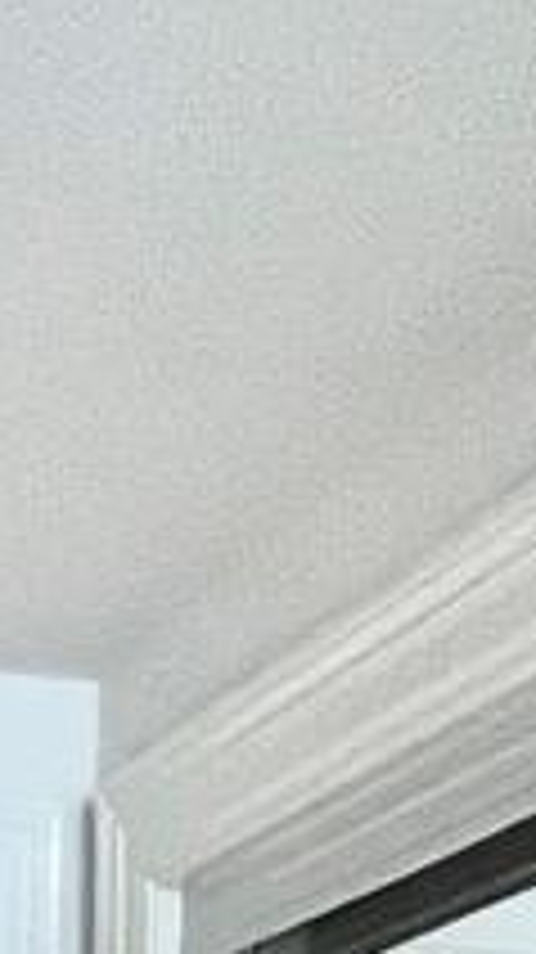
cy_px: 2259
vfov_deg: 14.1
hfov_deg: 11.2
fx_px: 2708
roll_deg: -1.4
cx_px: 63
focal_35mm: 107
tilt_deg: -14.8
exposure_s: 1/120
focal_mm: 1.57
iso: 125
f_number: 1.8
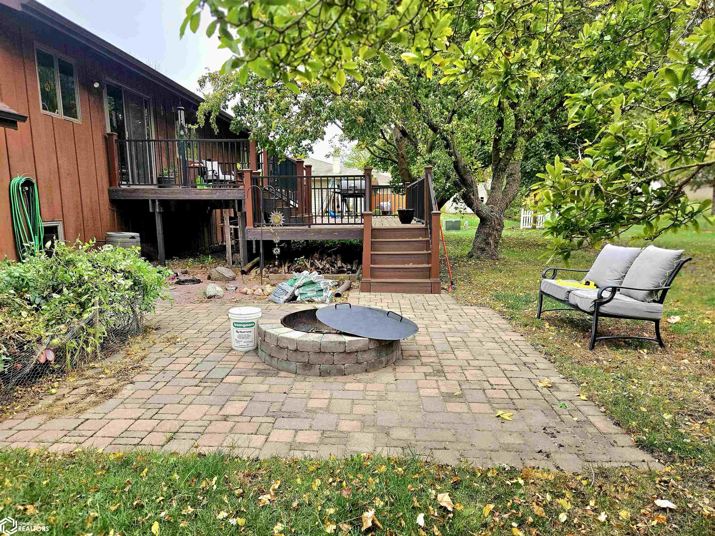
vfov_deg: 58.9
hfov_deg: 73.9
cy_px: 268
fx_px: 475
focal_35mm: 23
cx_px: 358
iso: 40
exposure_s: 1/417
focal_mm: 5.4
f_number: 1.8
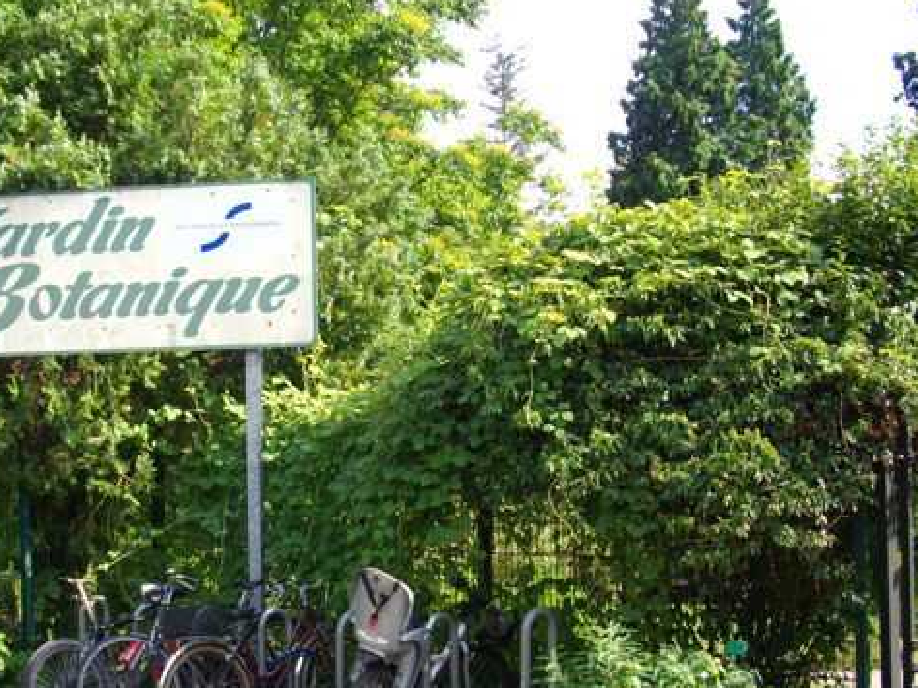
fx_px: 1325
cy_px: 424
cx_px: 316
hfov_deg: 37.8
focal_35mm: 50
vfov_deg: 29.0
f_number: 2.8
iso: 100
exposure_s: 1/320
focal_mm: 6.2
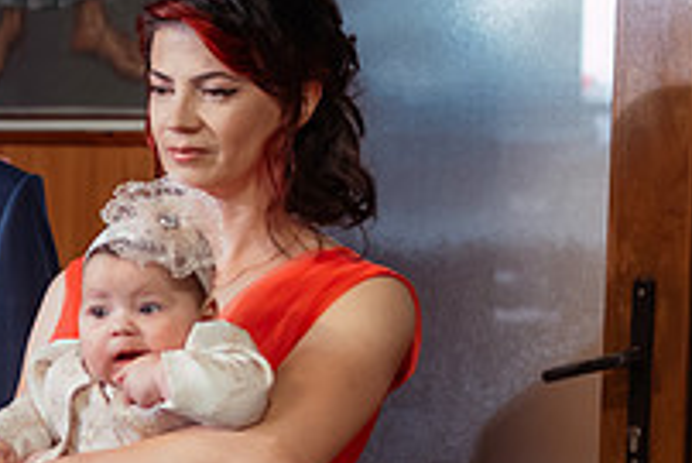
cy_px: 327
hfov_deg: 17.3
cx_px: -182
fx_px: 2154
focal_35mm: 112
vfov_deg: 12.2
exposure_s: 1/250
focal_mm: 35
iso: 1600
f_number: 1.8
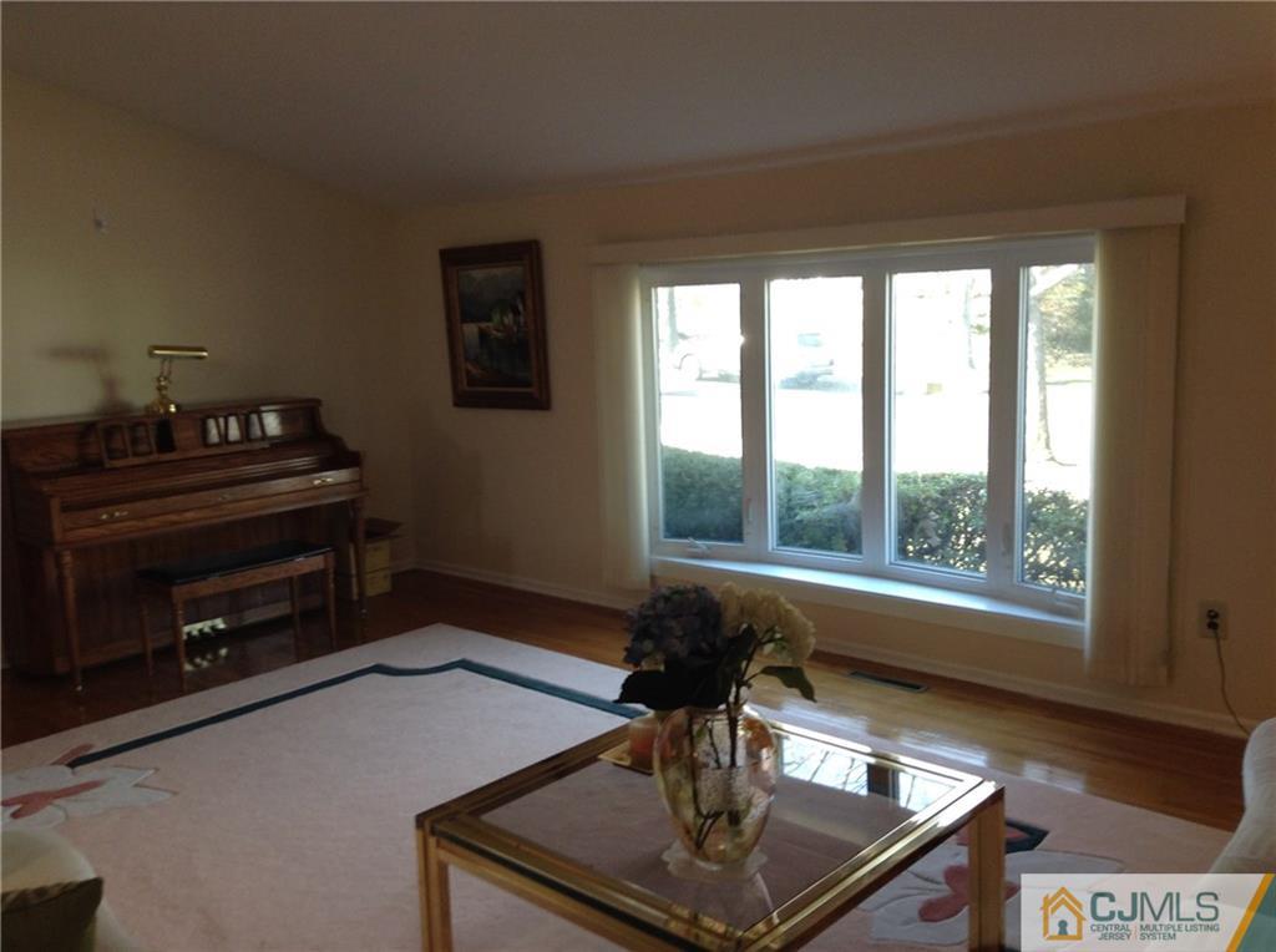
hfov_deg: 55.4
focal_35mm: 33
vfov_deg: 42.8
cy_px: 476
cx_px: 638
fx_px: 1214
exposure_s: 1/24
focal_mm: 3.3
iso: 32
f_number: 2.4
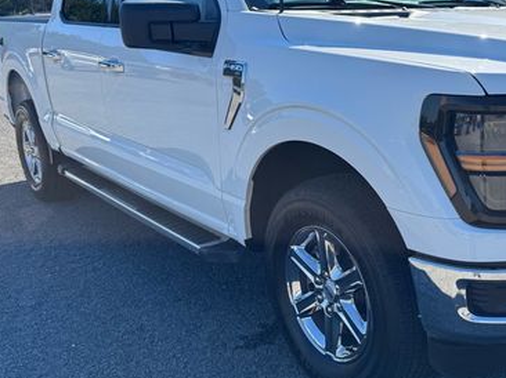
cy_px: 167
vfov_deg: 34.3
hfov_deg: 43.2
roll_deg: -0.6
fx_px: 614
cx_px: 388
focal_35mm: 42
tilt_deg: -12.1
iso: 80
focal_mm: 6.76
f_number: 1.78
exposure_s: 1/2252
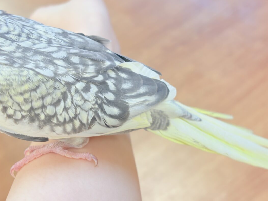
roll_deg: +26.3
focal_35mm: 59
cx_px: 128
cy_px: 100
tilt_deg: -39.6
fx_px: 457
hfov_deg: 32.7
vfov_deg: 24.8
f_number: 1.6
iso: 50
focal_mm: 5.96
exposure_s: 1/100
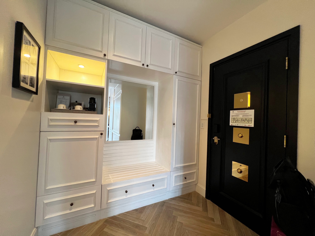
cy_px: 118
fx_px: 118
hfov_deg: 106.2
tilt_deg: +1.1
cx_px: 158
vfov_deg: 89.9
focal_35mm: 13
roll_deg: -1.8
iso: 250
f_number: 1.8
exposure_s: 1/60
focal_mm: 1.57
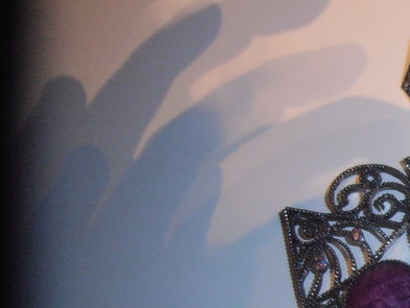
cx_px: 473
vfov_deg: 23.1
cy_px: 305
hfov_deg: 28.2
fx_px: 723
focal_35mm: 61
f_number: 3
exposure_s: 1/30
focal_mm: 4.2
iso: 125
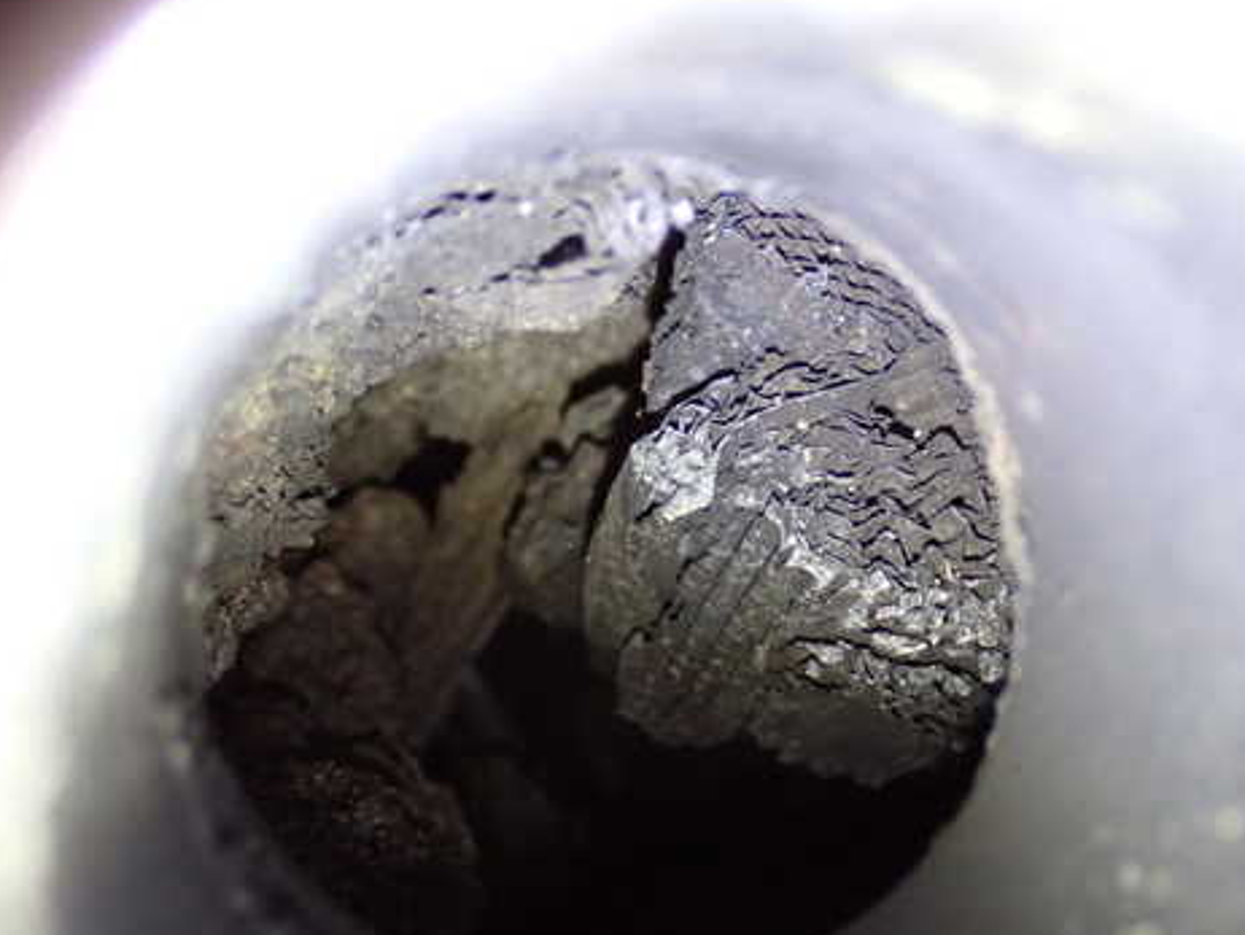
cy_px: 501
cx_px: 795
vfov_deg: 17.0
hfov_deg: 22.4
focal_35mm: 87
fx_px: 3131
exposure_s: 1/30
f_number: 3.8
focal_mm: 11.88
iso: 800
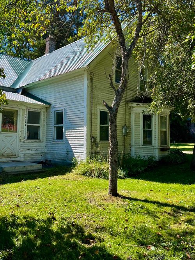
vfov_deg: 67.3
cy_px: 130
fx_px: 195
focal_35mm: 26
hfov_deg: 53.0
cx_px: 98
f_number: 1.6
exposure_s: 1/1294
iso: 50
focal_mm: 5.1
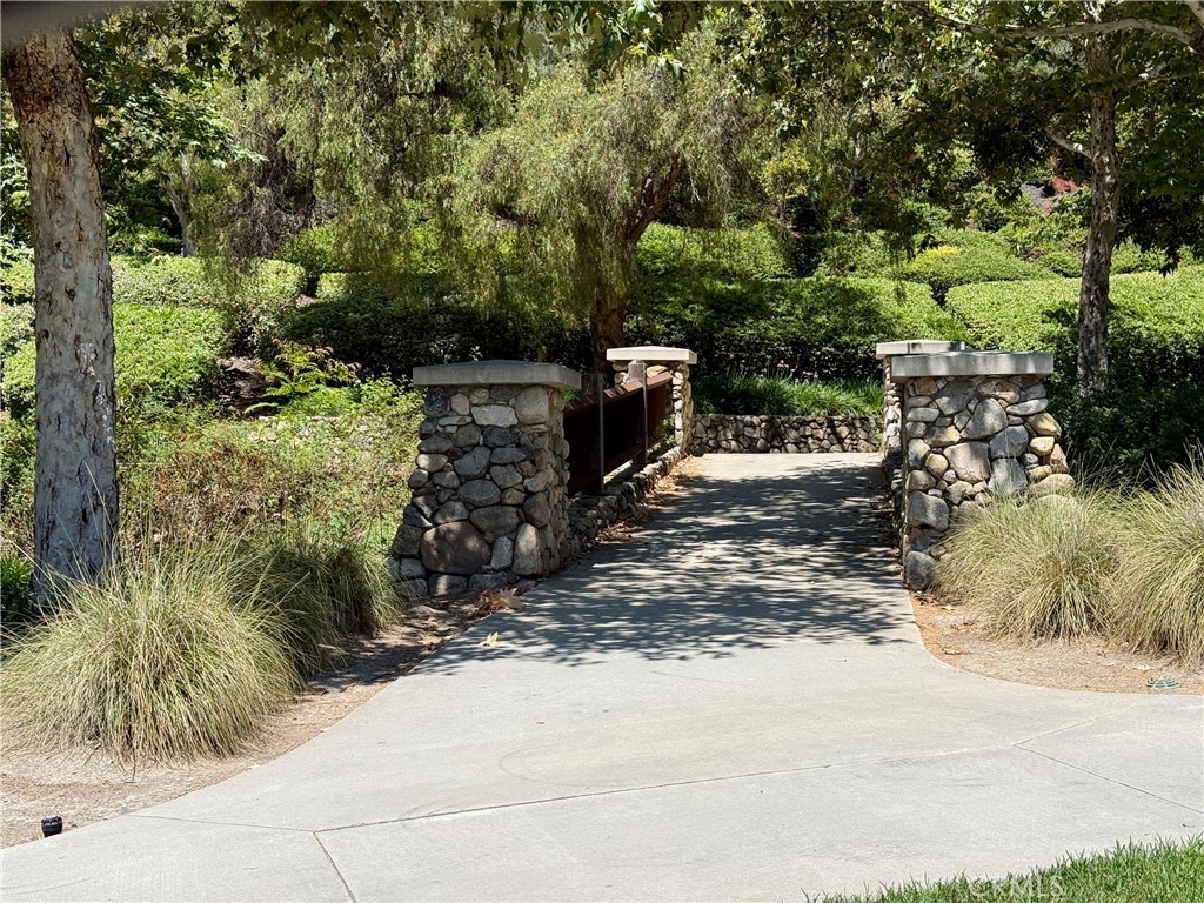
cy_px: 452
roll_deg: -0.1
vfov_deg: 30.3
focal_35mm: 48
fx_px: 1670
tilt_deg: +0.8
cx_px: 602
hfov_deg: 39.7
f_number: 1.78
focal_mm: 6.76
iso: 64
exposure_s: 1/2976
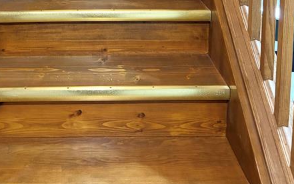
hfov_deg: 41.4
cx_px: 103
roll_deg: +0.1
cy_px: -58
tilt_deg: -10.3
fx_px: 385
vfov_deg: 23.6
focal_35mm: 48
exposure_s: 1/60
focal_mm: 5.96
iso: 500
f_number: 1.6
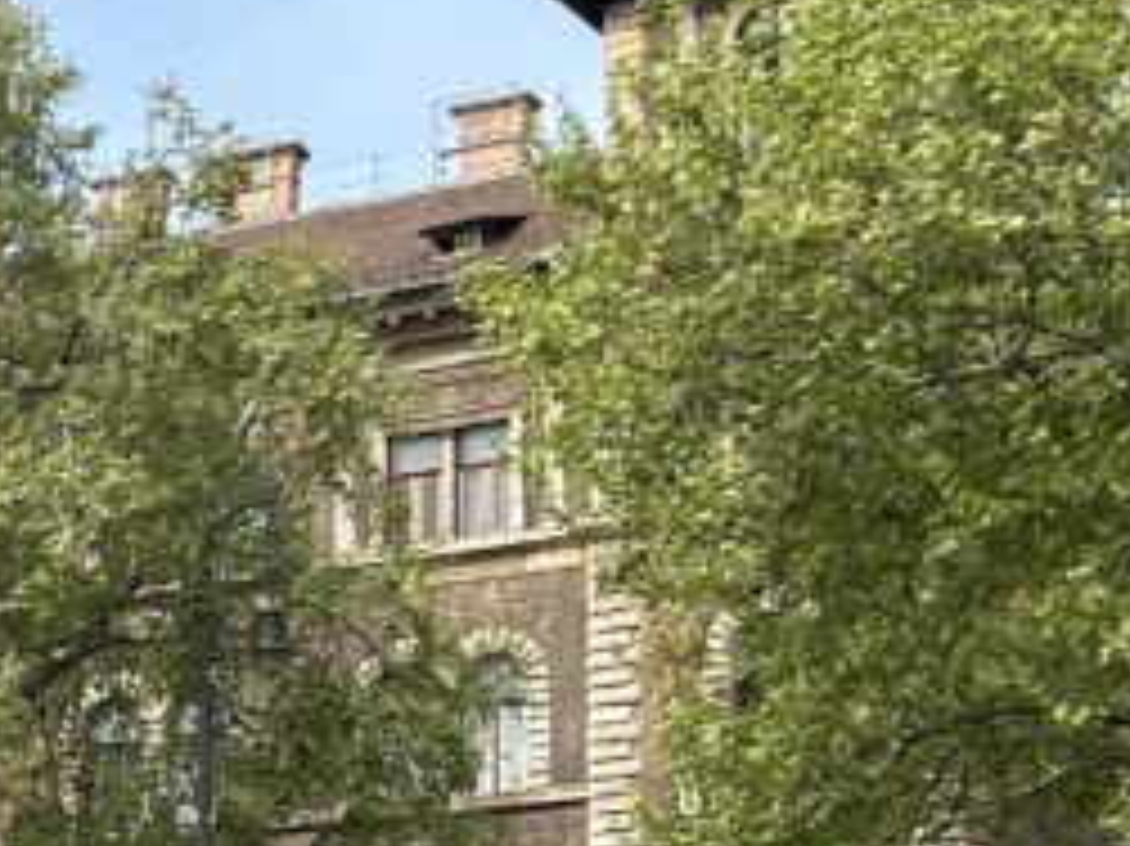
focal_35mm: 106
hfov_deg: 16.4
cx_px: -698
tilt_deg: +3.1
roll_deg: -1.4
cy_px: 1192
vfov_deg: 13.3
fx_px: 3459
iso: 50
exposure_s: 1/2008
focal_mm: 5.7
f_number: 1.5
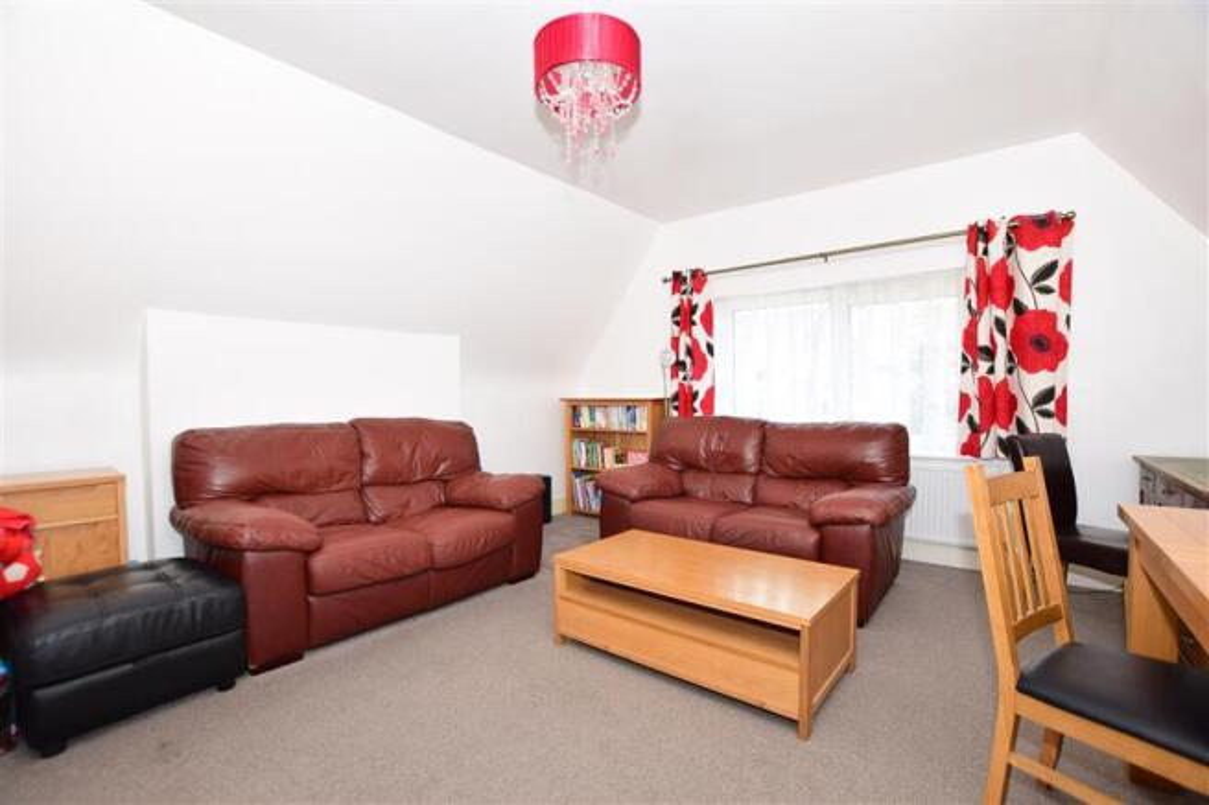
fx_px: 504
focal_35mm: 15
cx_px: 604
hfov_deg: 100.4
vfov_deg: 77.3
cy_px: 402
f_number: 5
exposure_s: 1/100
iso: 200
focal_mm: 10
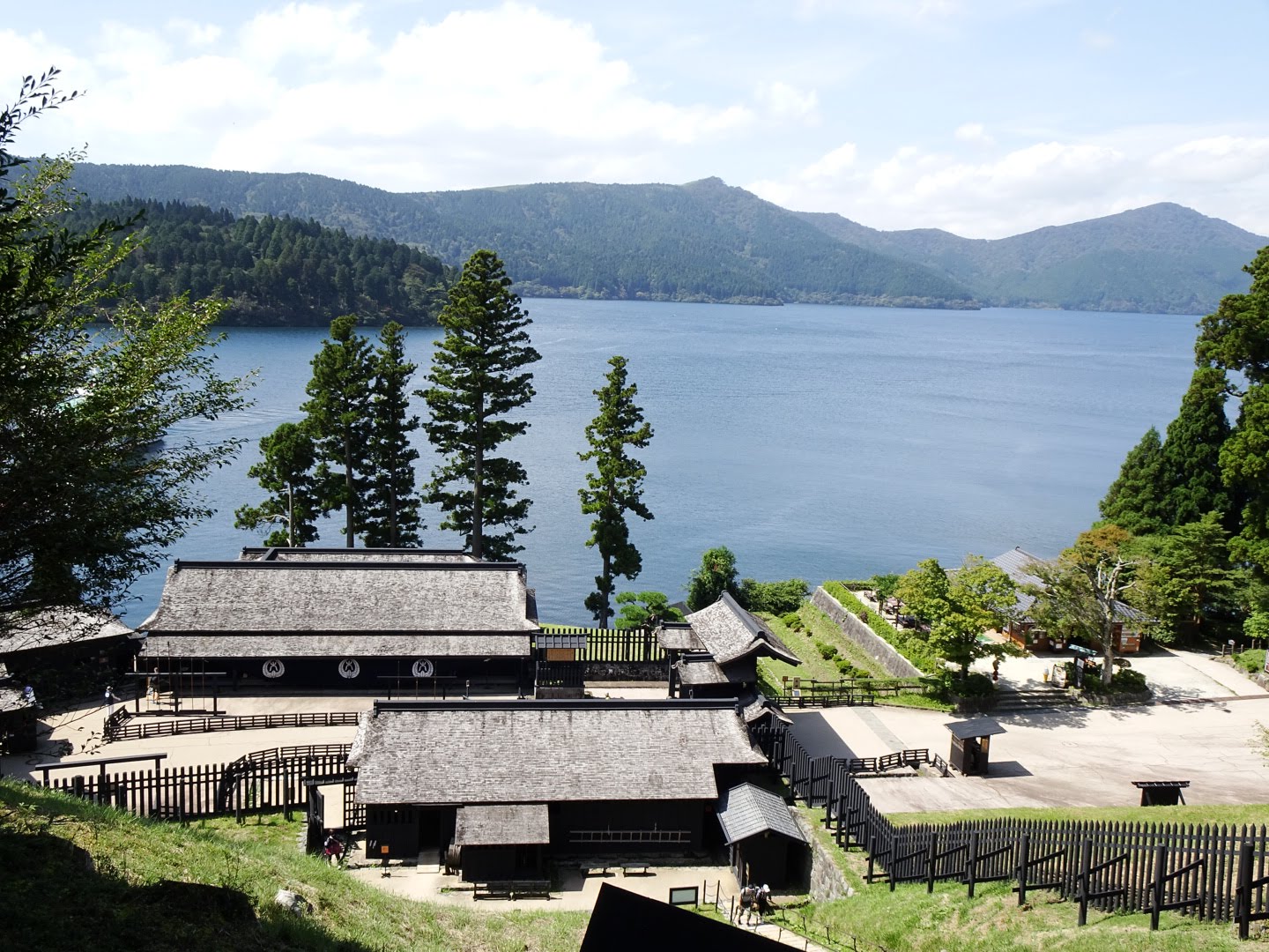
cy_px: 476
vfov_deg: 46.8
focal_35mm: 30
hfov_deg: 60.0
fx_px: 1100
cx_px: 634
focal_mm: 5.09
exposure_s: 1/200
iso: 80
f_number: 5
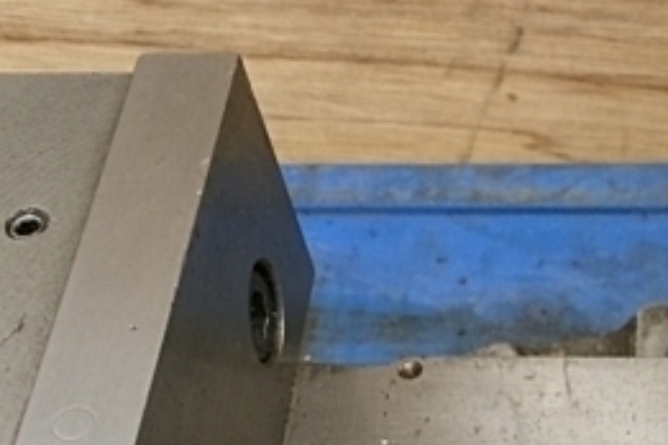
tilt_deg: -57.2
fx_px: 1373
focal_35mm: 74
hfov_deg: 25.6
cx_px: 704
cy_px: 596
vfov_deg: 17.2
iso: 80
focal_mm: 4.15
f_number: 2.2
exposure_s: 1/30
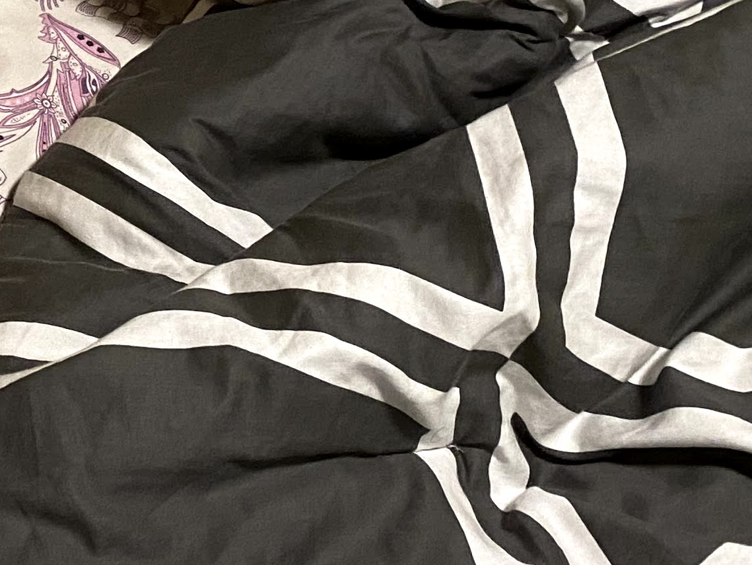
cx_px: -487
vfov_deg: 15.9
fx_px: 1999
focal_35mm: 92
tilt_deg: -45.5
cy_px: 80
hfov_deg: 18.1
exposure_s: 1/60
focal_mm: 4.25
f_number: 1.8
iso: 200
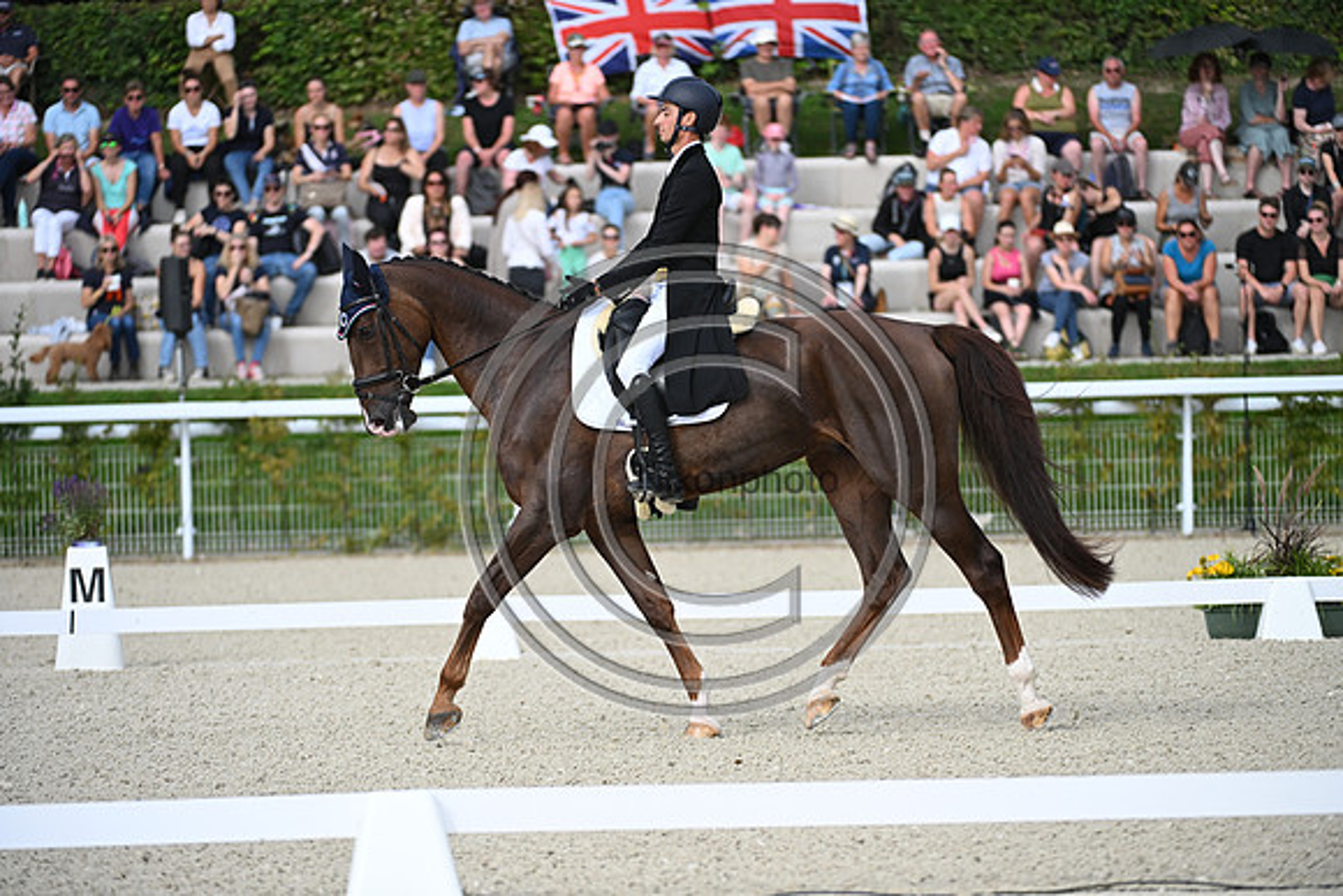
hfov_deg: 8.6
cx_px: 672
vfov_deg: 5.7
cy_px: 448
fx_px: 8955
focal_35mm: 240
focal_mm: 240
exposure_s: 1/1600
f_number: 4.5
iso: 280
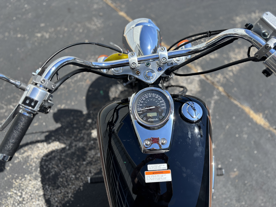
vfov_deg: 53.1
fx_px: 207
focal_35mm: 26
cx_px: 138
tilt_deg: -52.9
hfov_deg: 67.3
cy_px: 104
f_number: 1.6
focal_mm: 5.96
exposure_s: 1/1783
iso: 50
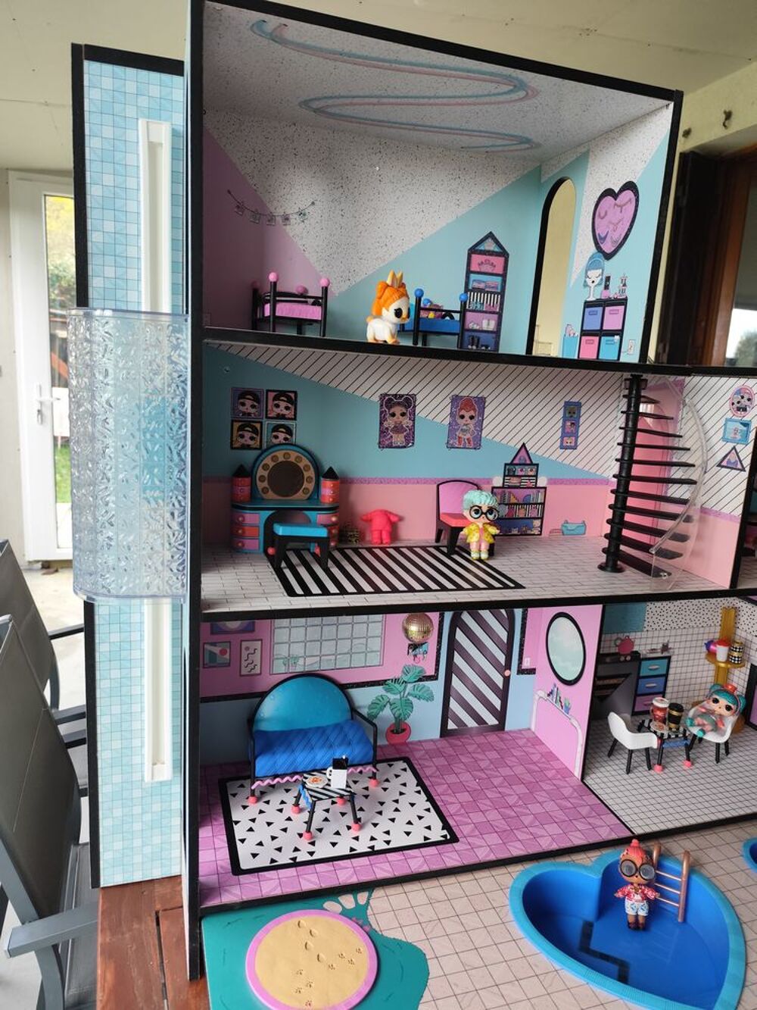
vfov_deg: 73.9
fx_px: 671
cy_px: 505
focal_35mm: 23
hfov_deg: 58.9
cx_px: 378
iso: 400
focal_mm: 6.19
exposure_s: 1/100
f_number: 1.65
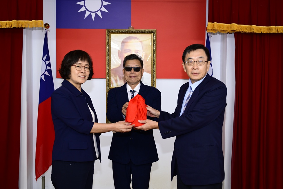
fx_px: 338
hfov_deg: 45.4
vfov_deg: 31.2
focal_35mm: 43
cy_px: 95
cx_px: 141
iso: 640
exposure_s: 1/50
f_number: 4.5
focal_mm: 42
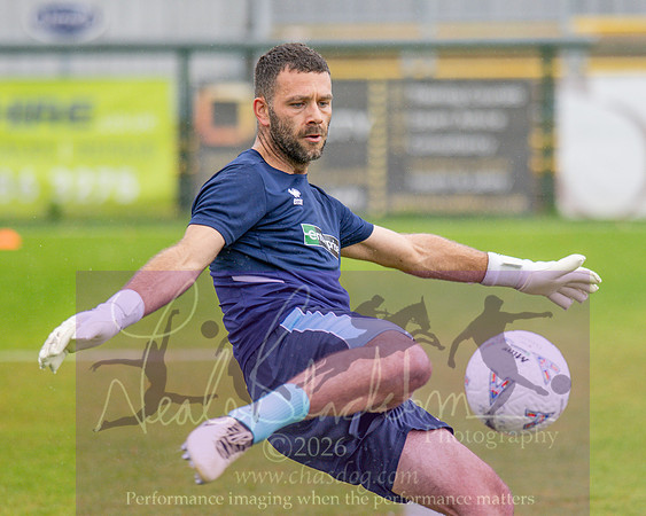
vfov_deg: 5.6
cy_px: 219
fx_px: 5279
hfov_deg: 7.0
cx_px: 325
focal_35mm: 276
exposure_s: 1/2500
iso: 400
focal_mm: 135
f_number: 1.8
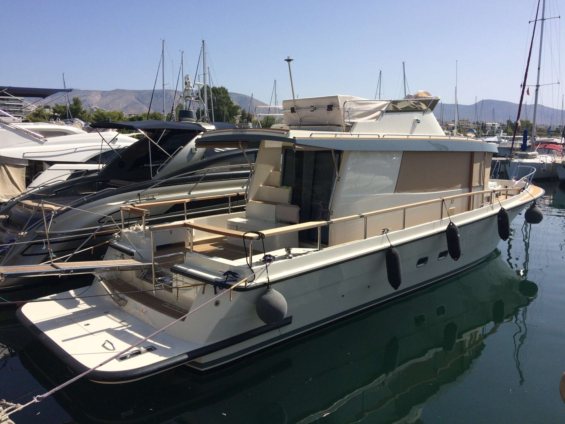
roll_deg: +0.8
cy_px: 212
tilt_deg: -10.3
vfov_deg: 48.2
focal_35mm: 29
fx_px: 473
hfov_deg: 61.7
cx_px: 282
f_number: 2.2
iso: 32
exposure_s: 1/3165
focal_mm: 4.15
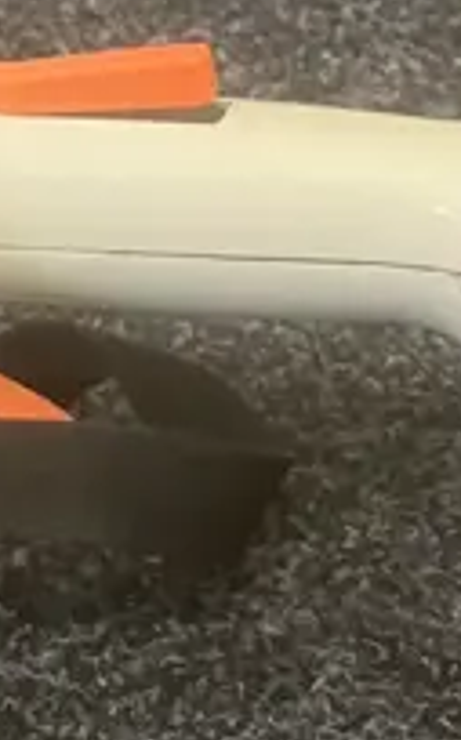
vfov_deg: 14.0
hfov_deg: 8.5
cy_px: 189
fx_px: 3004
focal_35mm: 149
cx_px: 733
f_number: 1.8
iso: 320
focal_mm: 3.99
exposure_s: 1/33
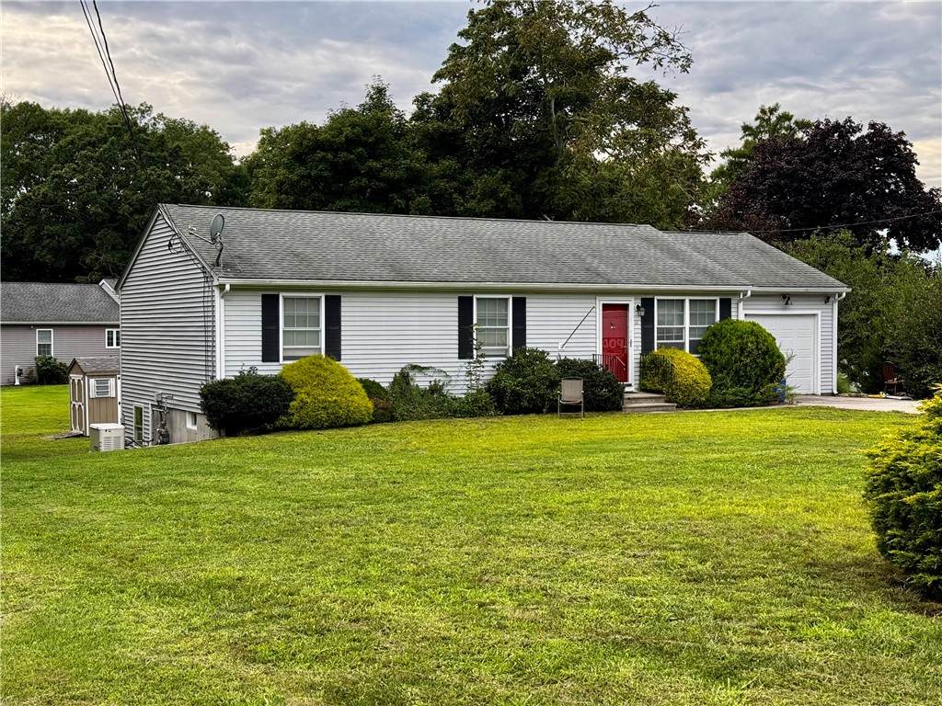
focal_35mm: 48
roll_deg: +0.6
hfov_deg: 39.7
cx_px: 471
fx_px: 1306
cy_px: 353
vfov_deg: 30.3
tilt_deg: -1.4
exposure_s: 1/399
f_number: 1.78
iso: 64
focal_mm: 6.76
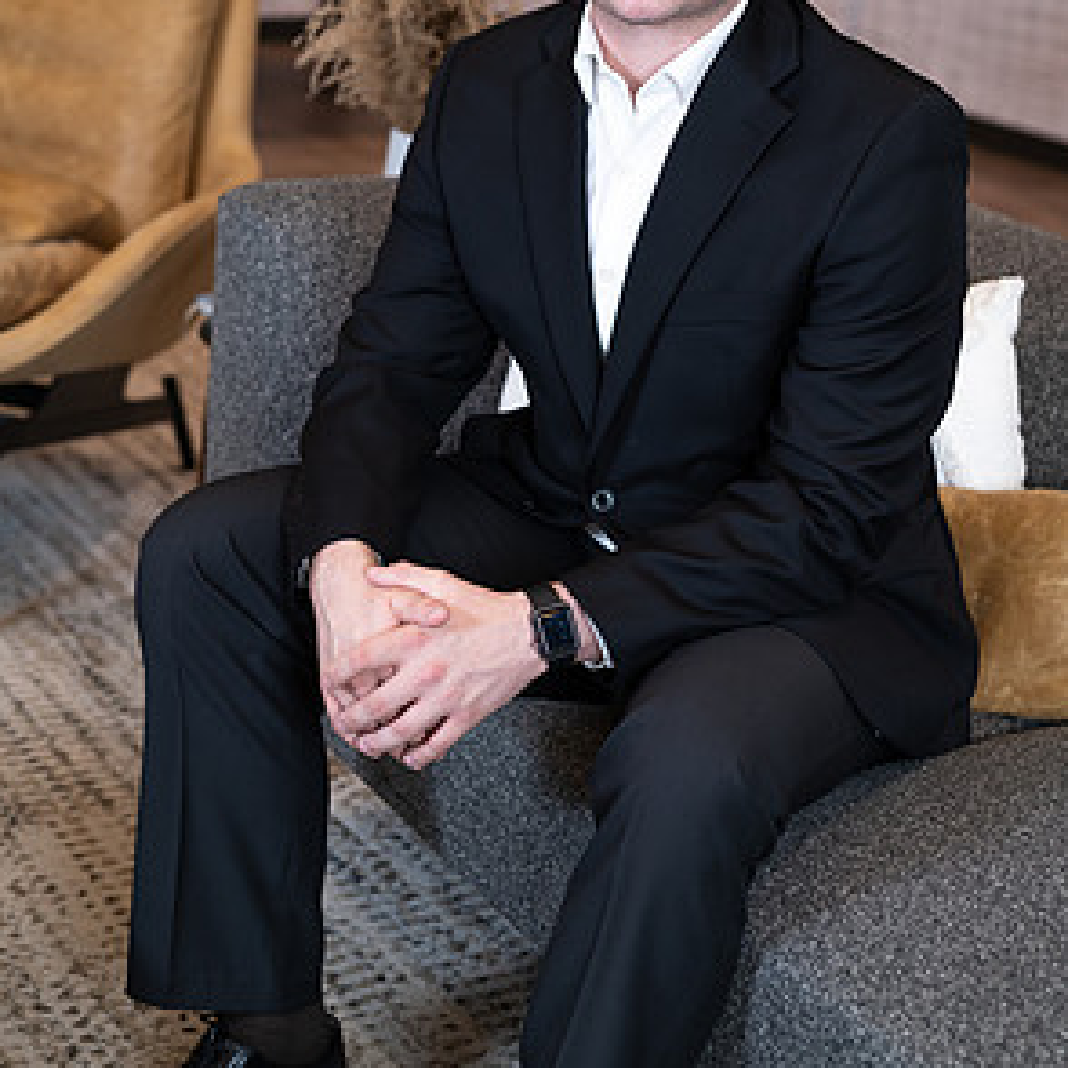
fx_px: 2269
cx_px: 530
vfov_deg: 26.3
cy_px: 323
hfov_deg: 26.5
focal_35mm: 65
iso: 100
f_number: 3.2
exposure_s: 1/125
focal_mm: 50
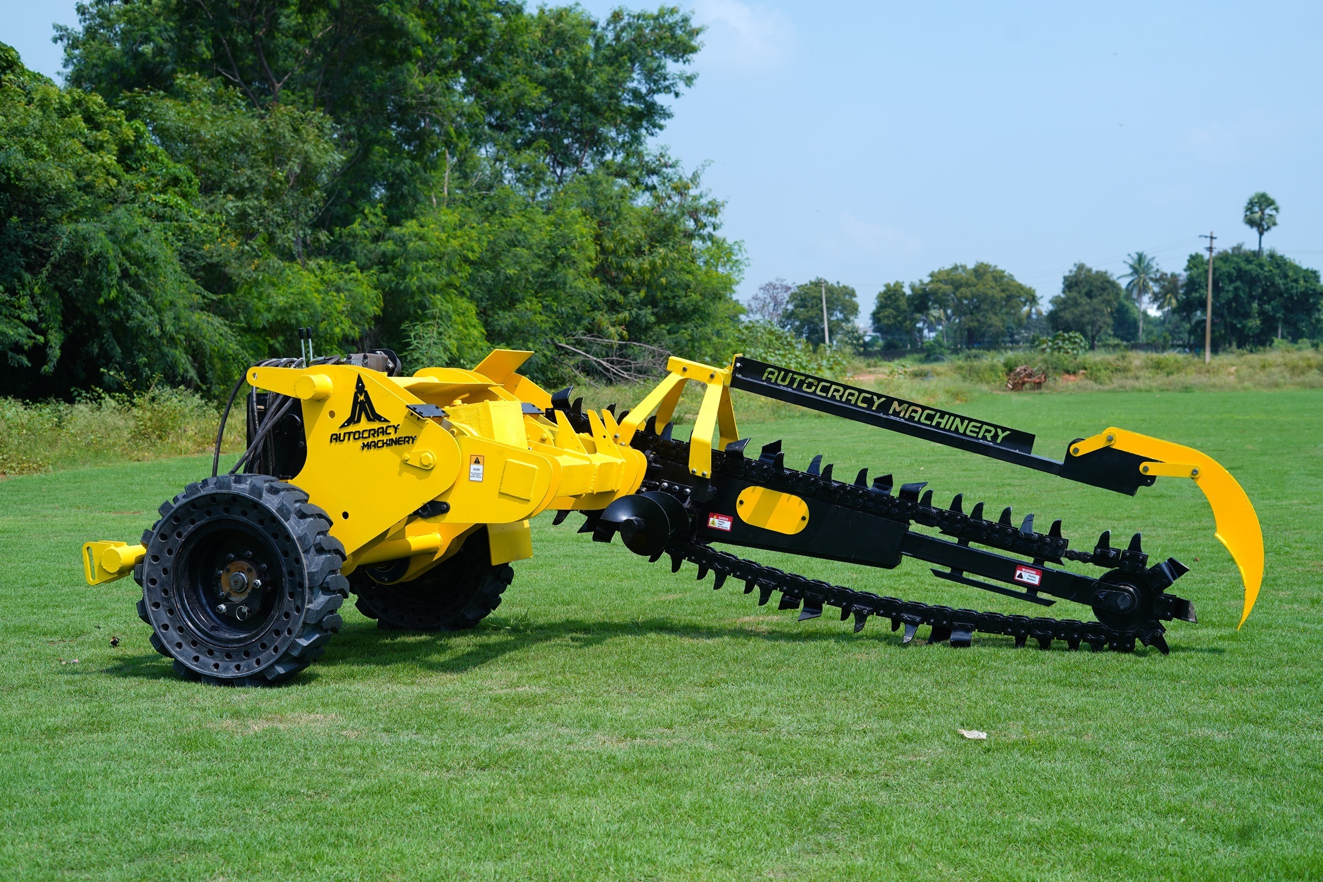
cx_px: 662
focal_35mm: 50
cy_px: 441
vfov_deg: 27.0
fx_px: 1837
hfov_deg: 39.6
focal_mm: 50
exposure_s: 1/320
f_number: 5.6
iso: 80
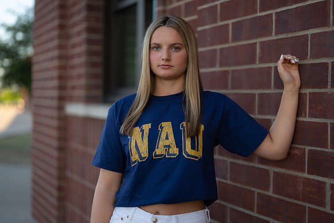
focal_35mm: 54
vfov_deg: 24.9
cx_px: 181
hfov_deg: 36.6
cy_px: 108
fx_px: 505
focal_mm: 50
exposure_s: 1/1250
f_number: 1.2
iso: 100
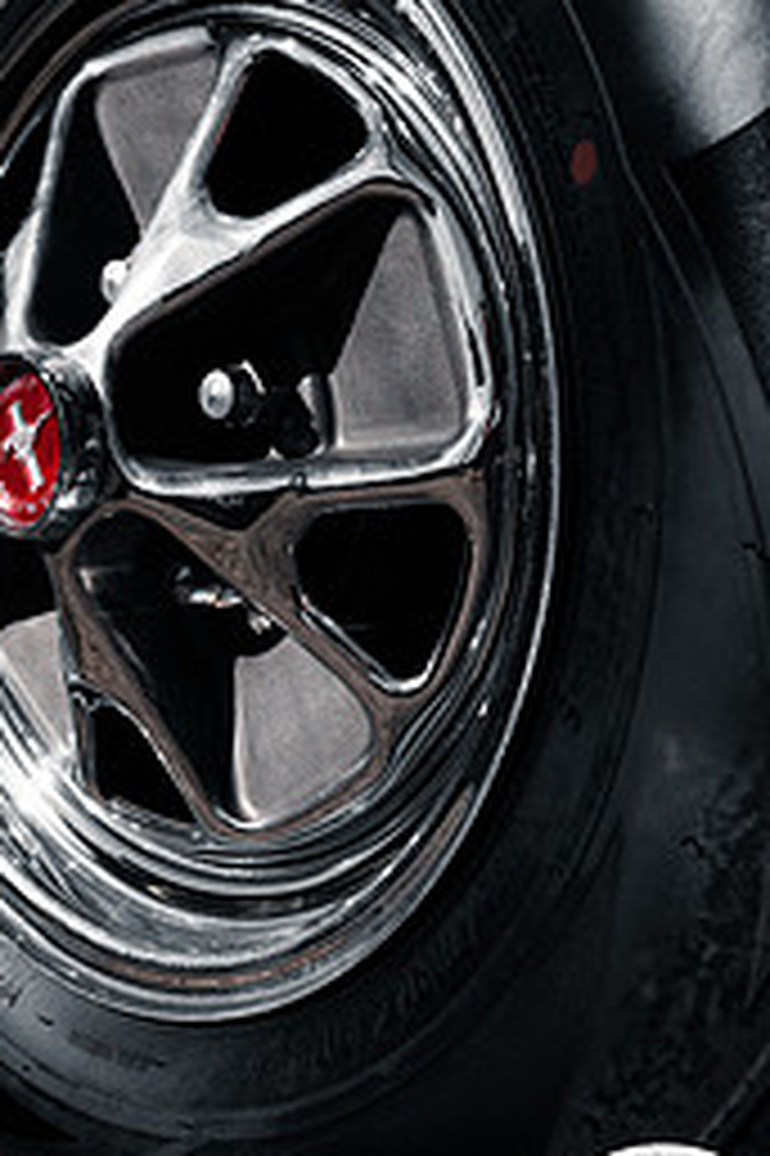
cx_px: 185
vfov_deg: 46.3
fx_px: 1349
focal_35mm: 42
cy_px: 508
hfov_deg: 31.2
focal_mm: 24
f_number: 9
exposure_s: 1/320
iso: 160
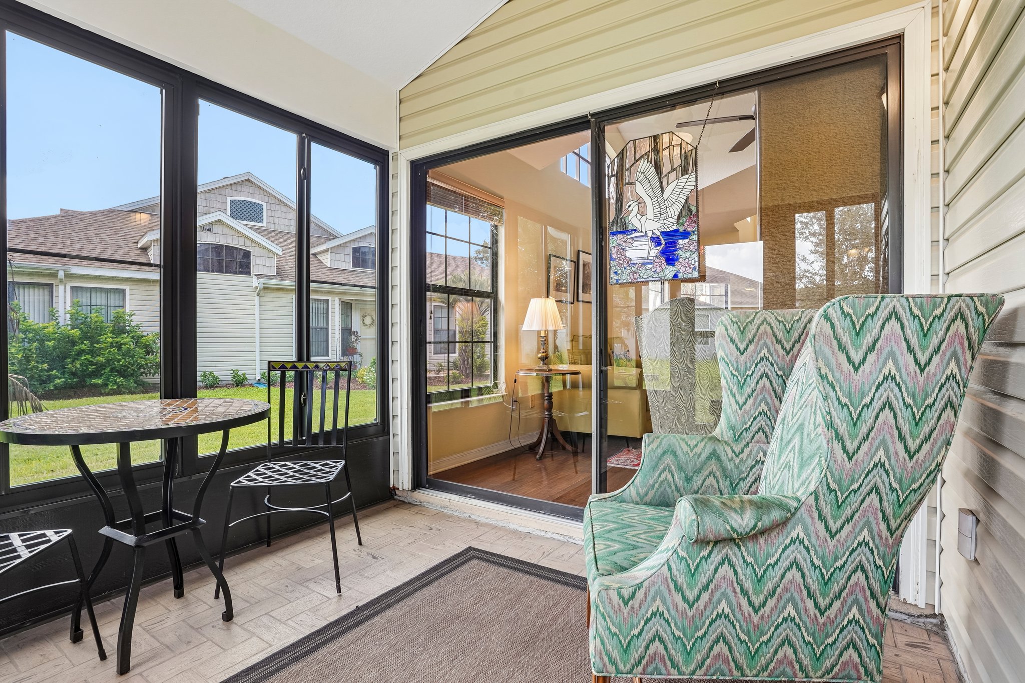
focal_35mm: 17
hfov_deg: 93.3
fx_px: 484
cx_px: 512
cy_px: 342
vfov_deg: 70.4
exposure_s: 1/30
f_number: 9
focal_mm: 17
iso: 400
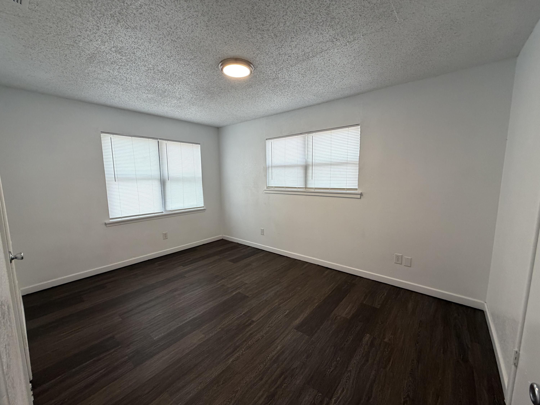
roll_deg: +0.4
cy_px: 202
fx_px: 218
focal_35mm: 14
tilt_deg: -7.8
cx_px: 270
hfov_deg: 102.1
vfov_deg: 85.7
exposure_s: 1/120
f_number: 2.2
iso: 200
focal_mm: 2.22
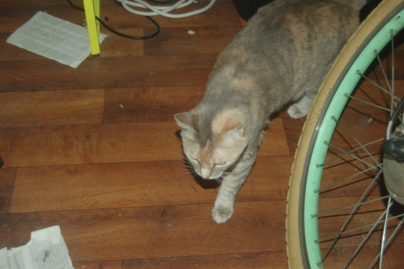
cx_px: 202
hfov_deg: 41.1
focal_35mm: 48
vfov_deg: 28.0
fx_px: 538
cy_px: 134
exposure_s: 1/60
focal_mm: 32
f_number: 4.5
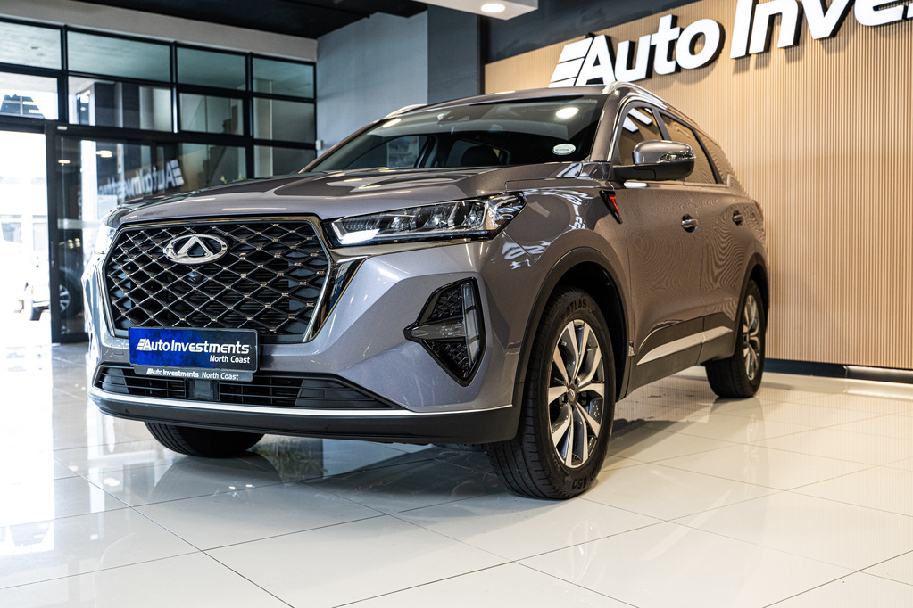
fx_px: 913
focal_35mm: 36
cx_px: 456
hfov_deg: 53.1
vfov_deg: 36.9
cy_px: 304
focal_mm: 36
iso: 640
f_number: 4
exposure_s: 1/125
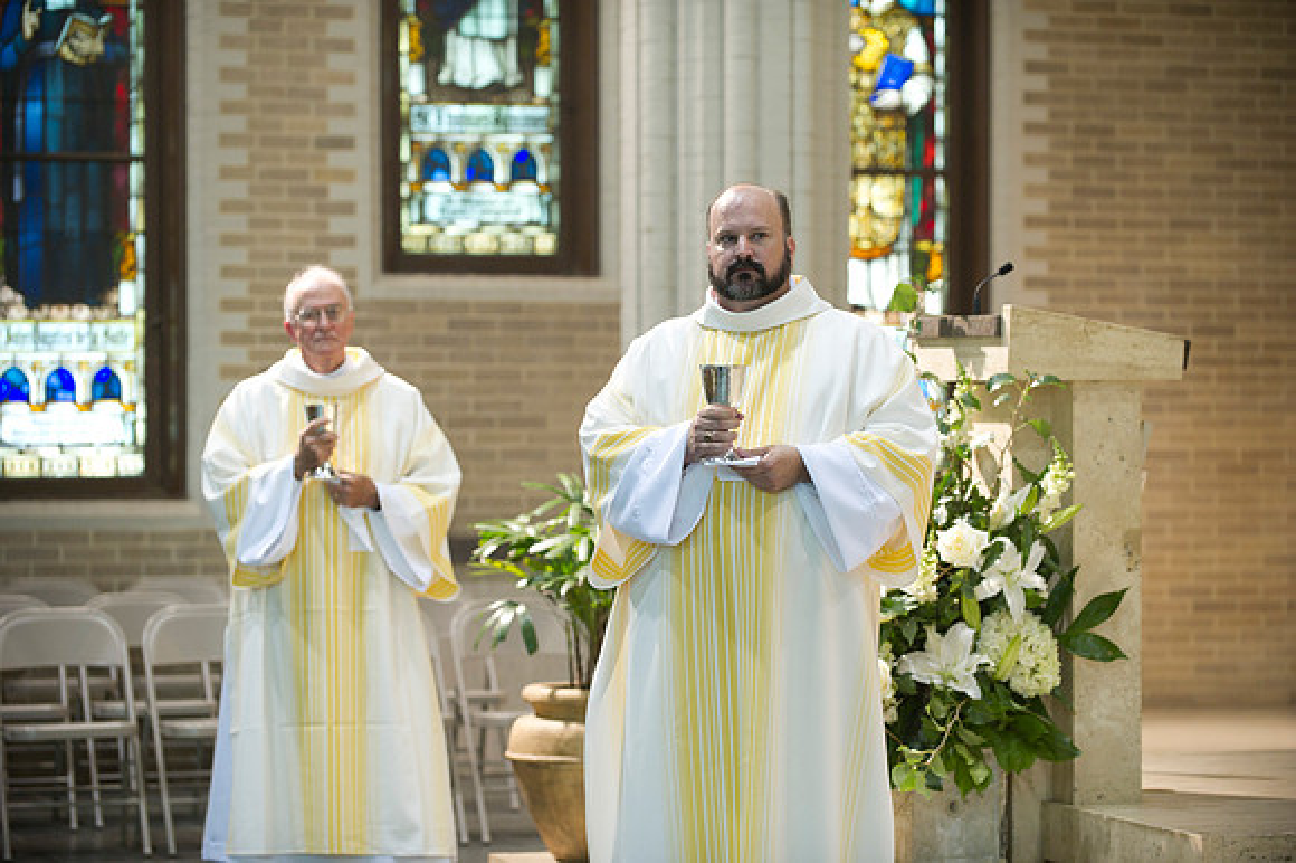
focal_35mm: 110
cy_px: 432
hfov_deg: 18.6
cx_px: 648
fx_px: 3958
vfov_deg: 12.4
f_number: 2.8
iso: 2000
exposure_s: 1/80
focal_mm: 110
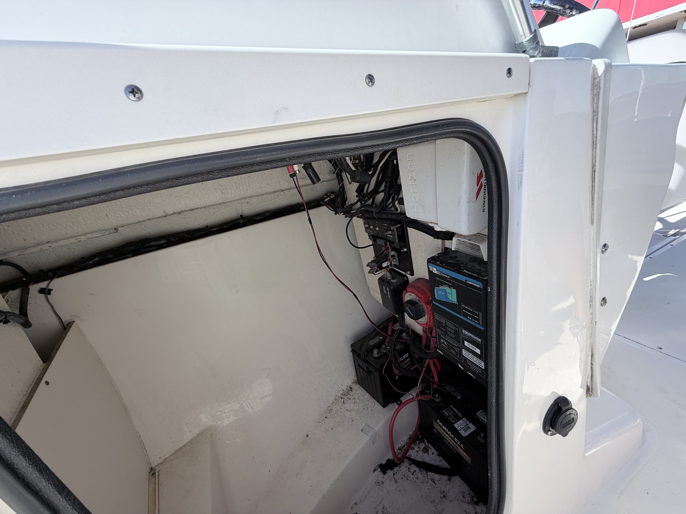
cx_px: 343
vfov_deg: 85.7
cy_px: 257
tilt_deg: -22.8
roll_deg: +11.3
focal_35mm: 14
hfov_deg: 102.1
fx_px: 277
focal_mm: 2.22
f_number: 2.2
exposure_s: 1/502
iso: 50
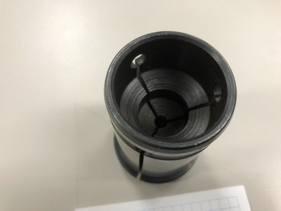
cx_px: 140
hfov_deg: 63.4
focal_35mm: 28
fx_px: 227
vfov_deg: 49.7
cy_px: 106
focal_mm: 3.99
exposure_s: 1/25
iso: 40
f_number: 1.8
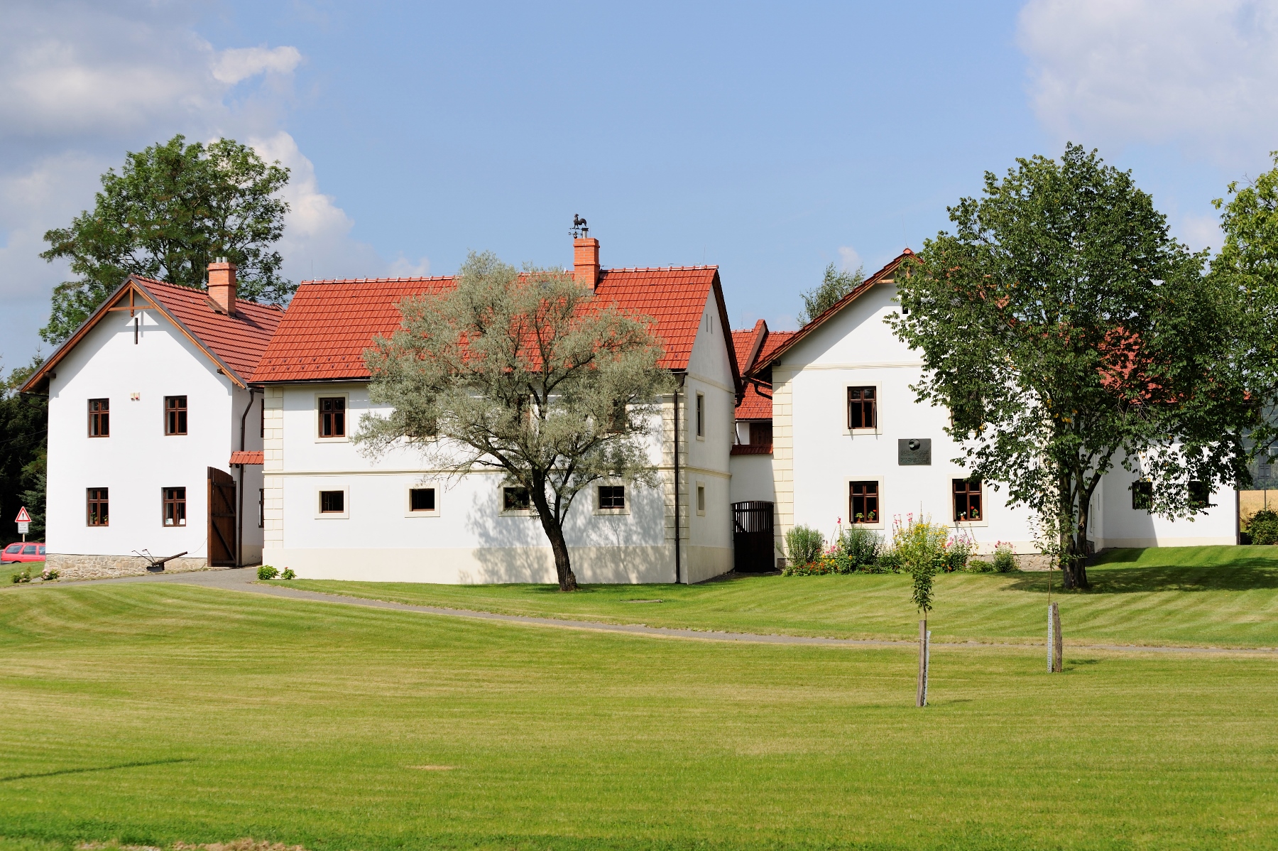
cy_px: 426
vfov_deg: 19.4
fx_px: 2484
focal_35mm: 70
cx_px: 639
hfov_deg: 28.9
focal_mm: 70
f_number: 6.3
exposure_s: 1/1000
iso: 200
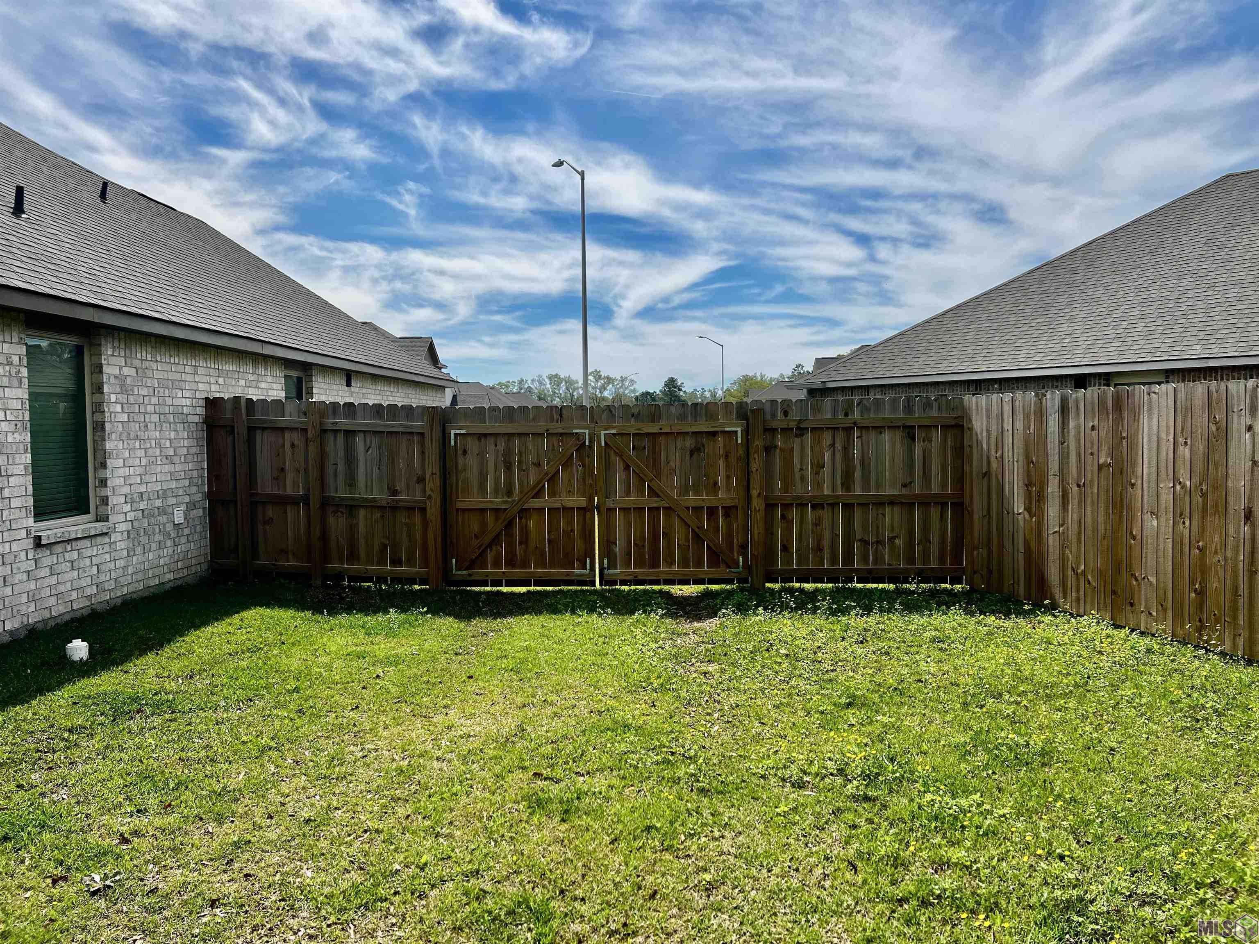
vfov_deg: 53.1
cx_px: 630
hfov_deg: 67.3
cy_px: 472
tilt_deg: -2.5
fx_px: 946
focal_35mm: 26
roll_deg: +1.1
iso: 50
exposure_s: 1/6579
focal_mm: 5.7
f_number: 1.5
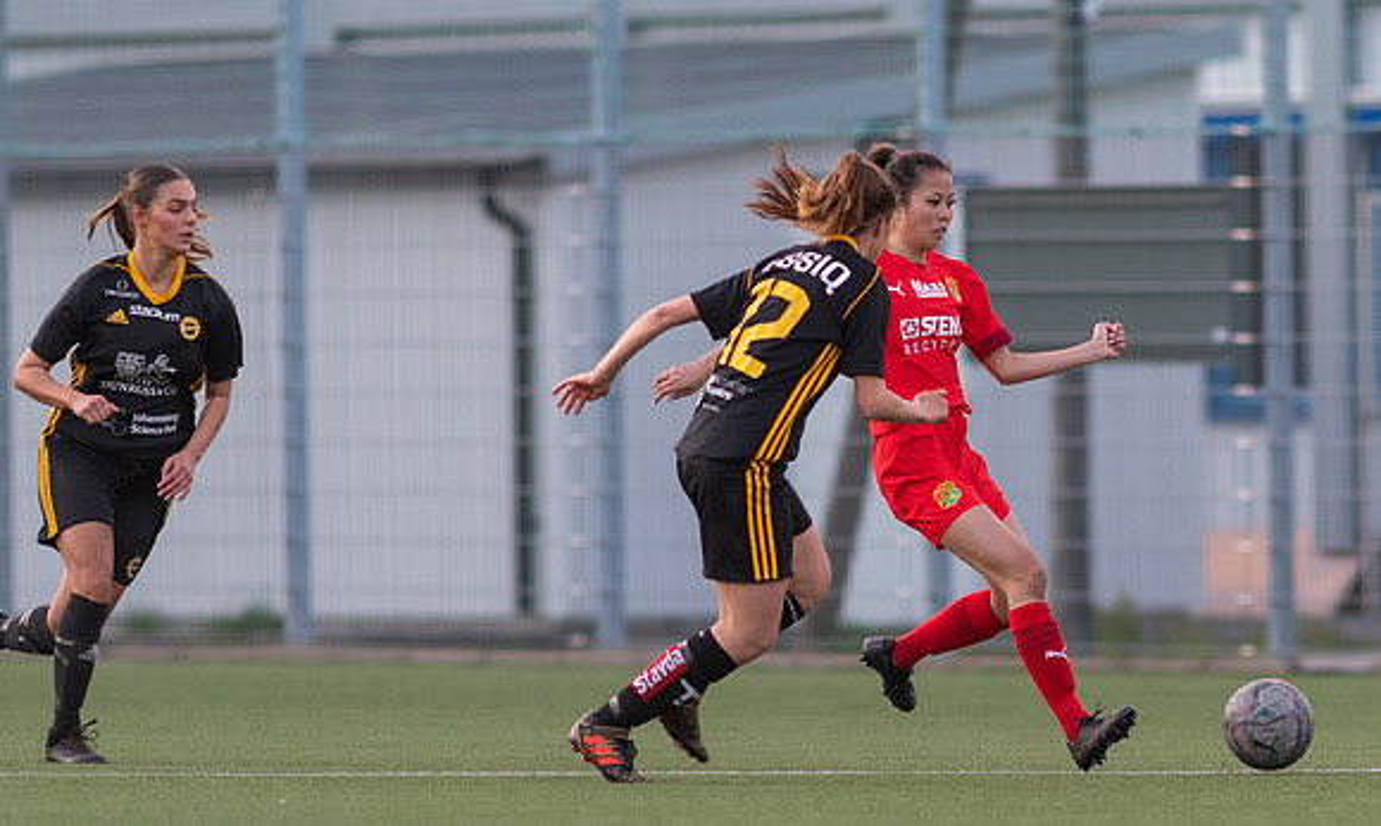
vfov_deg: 1.7
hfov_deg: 2.9
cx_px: 958
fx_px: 27296
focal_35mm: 734
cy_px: 537
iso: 800
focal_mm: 300
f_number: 3.2
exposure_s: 1/800
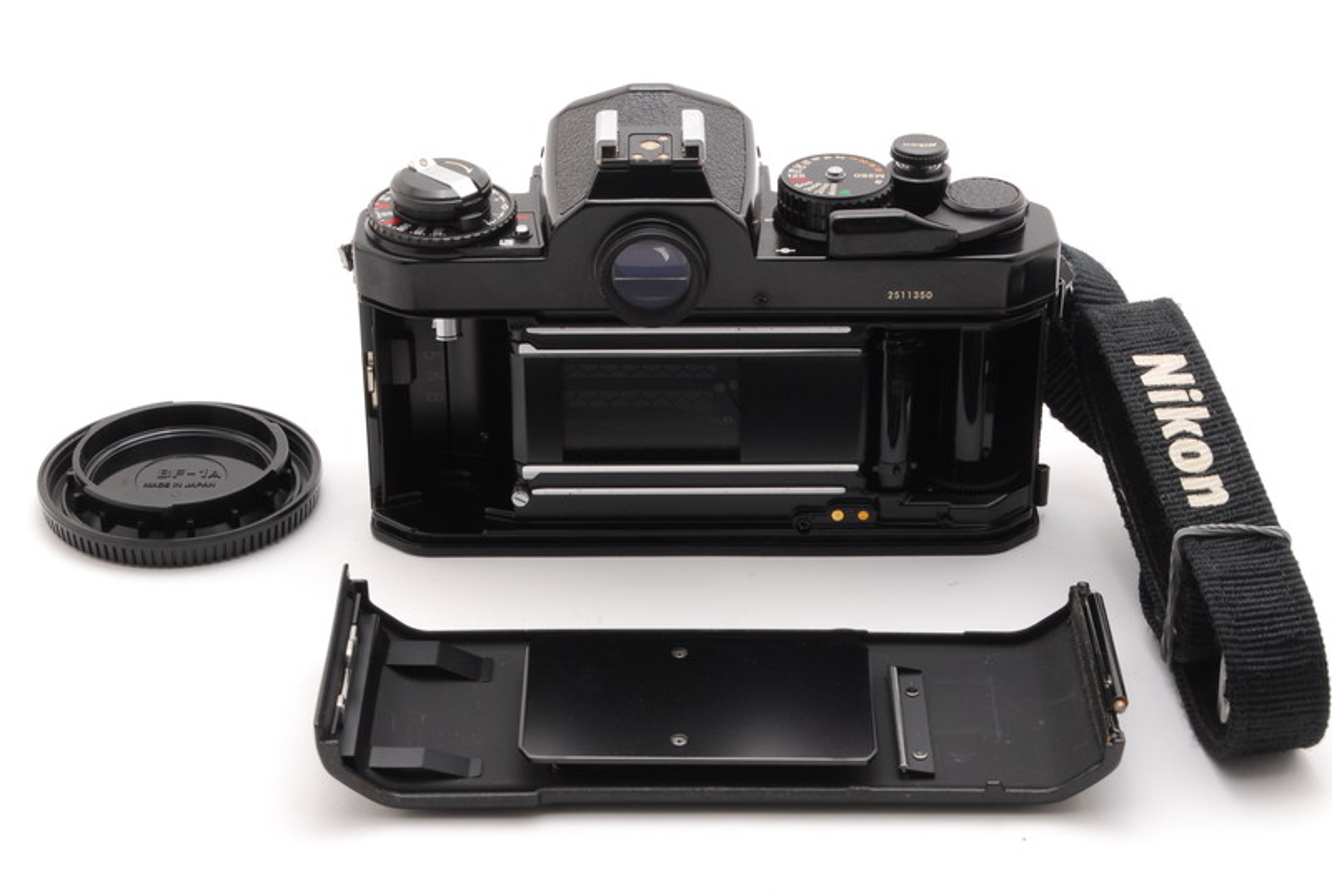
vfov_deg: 18.3
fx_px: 2781
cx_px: 666
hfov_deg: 26.9
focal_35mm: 75
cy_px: 447
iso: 320
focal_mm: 50
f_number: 20
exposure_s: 1/100
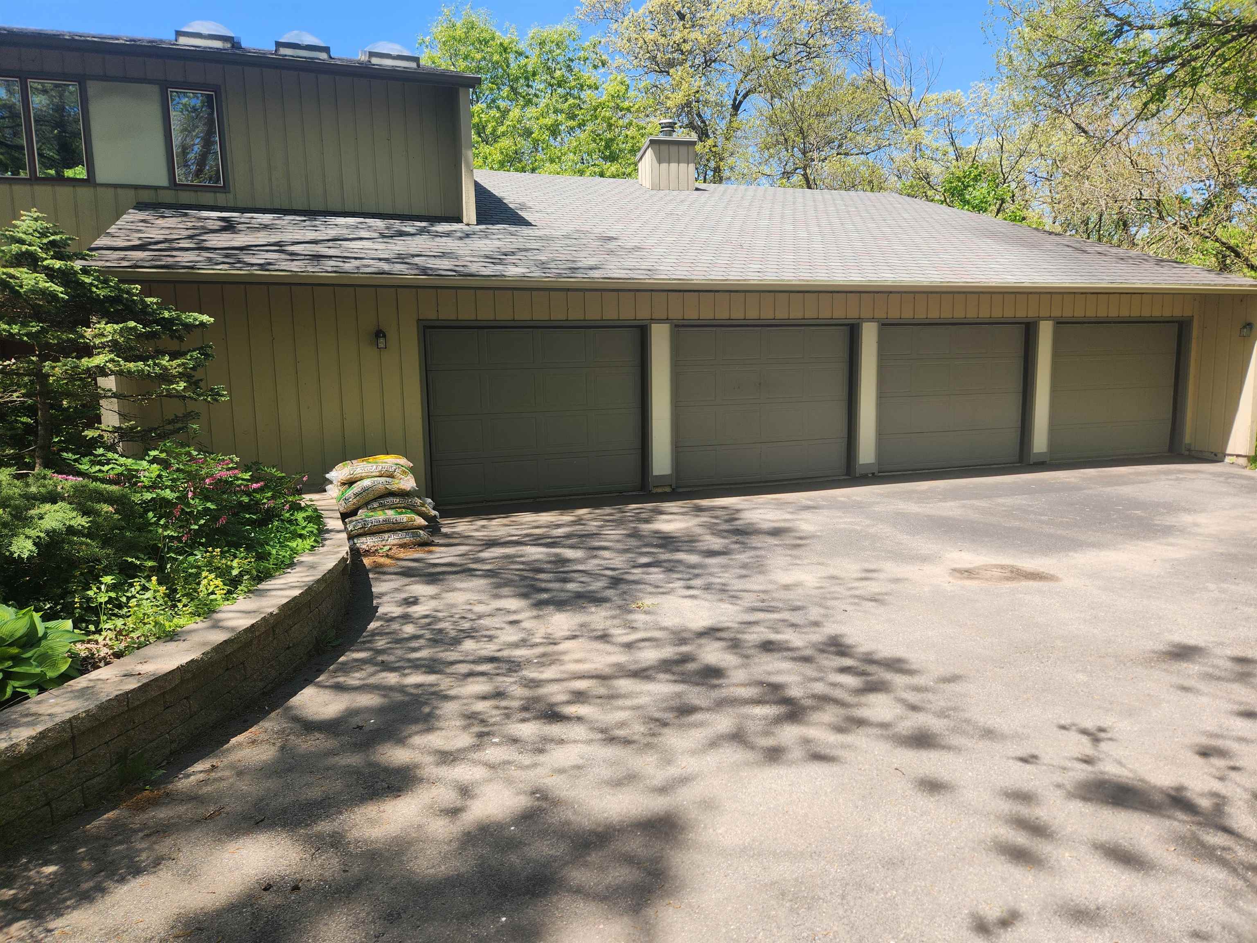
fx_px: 835
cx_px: 628
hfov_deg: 73.9
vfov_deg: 58.9
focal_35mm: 23
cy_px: 472
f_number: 1.8
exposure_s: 1/697
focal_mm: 5.4
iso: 20
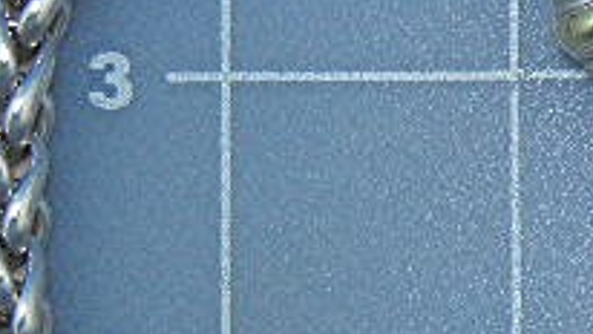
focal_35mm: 152
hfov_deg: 13.5
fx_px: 2391
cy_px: 317
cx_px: 815
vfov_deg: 8.0
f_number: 3.8
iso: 210
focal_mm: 8.1
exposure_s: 1/30
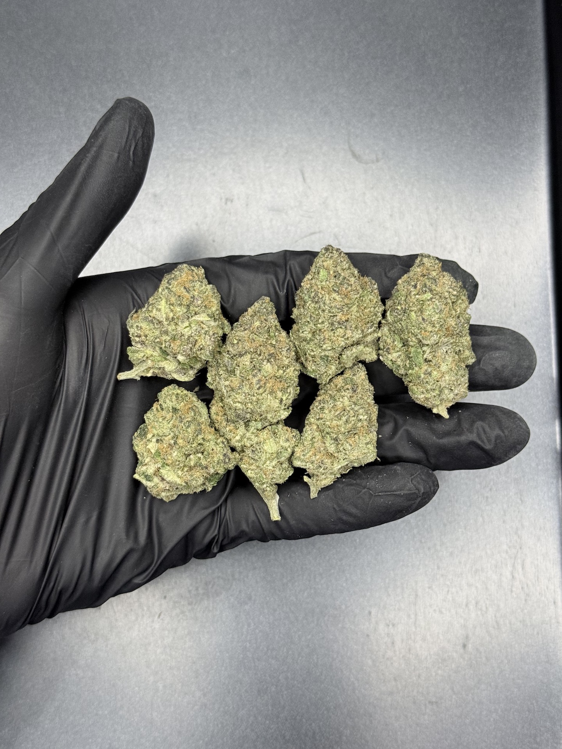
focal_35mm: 48
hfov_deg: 30.3
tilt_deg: -82.8
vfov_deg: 39.7
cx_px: 281
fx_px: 1039
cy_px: 374
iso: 100
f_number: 1.78
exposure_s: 1/50
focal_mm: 6.76
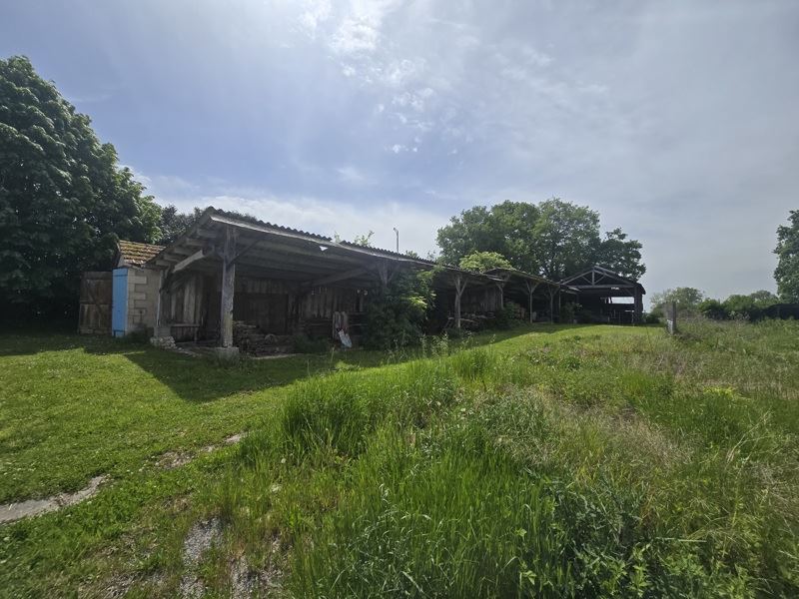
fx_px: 300
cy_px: 300
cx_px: 400
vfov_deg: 89.9
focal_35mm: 13
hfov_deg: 106.2
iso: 50
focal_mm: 2.2
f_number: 2.2
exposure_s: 1/3737
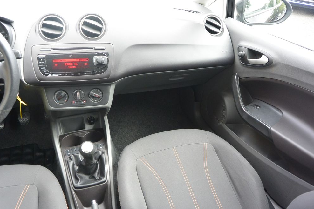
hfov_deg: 65.5
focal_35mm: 28
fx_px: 244
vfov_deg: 46.4
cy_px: 101
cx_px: 152
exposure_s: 1/125
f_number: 3.5
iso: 400
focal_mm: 10
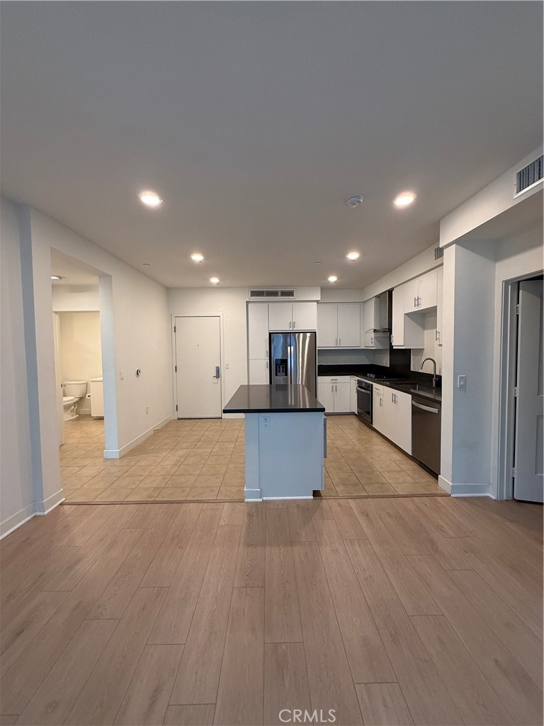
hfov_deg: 85.7
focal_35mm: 14
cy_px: 363
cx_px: 272
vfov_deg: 102.1
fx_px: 293
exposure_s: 1/120
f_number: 2.2
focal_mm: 2.22
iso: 400
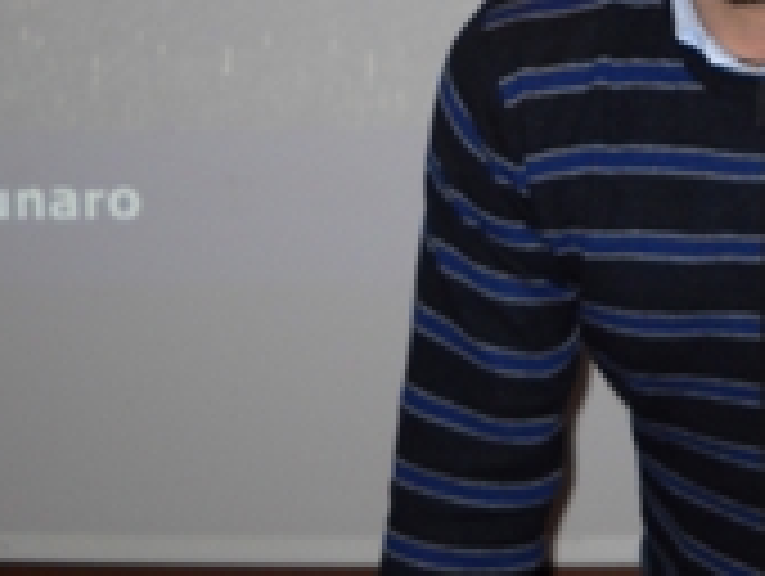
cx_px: 770
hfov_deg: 17.7
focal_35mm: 108
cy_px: -63
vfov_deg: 13.5
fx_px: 2390
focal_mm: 6.72
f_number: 3.1
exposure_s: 1/30
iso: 100
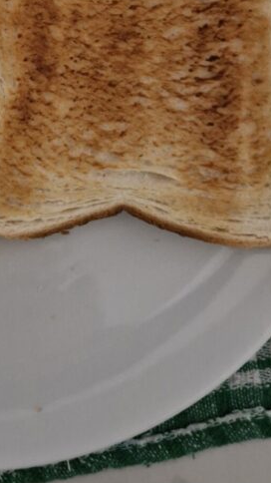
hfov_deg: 21.6
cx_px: -19
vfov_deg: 36.6
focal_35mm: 53
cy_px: 45
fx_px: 678
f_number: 1.8
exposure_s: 1/25
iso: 1000
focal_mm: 5.54
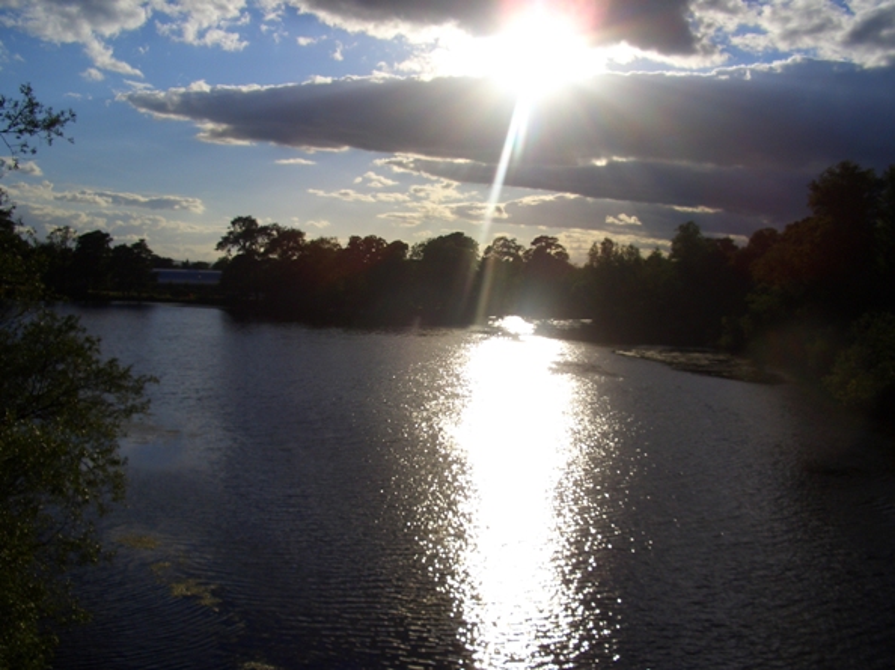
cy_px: 335
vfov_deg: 40.7
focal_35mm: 35
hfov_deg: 52.6
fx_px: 905
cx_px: 448
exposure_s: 1/2000
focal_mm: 5.8
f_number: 4.3
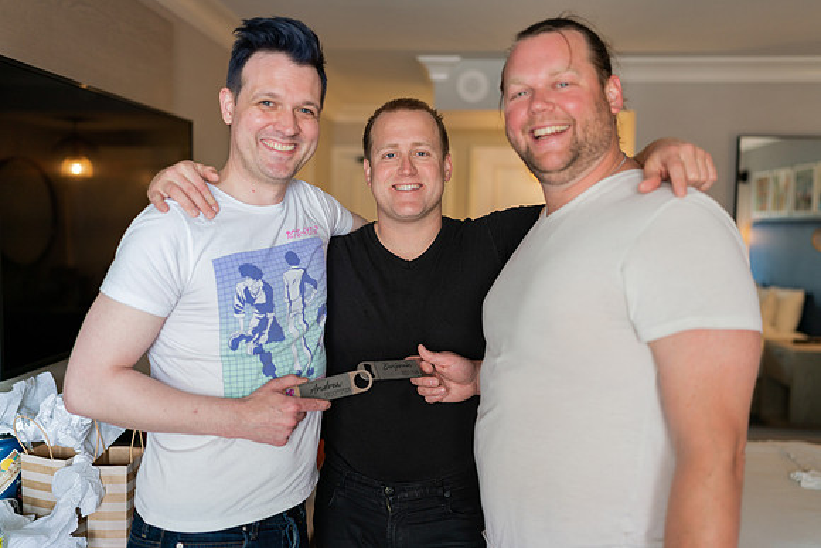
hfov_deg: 54.4
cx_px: 410
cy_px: 274
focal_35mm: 35
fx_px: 798
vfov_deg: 37.9
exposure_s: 1/160
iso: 160
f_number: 1.4
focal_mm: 35
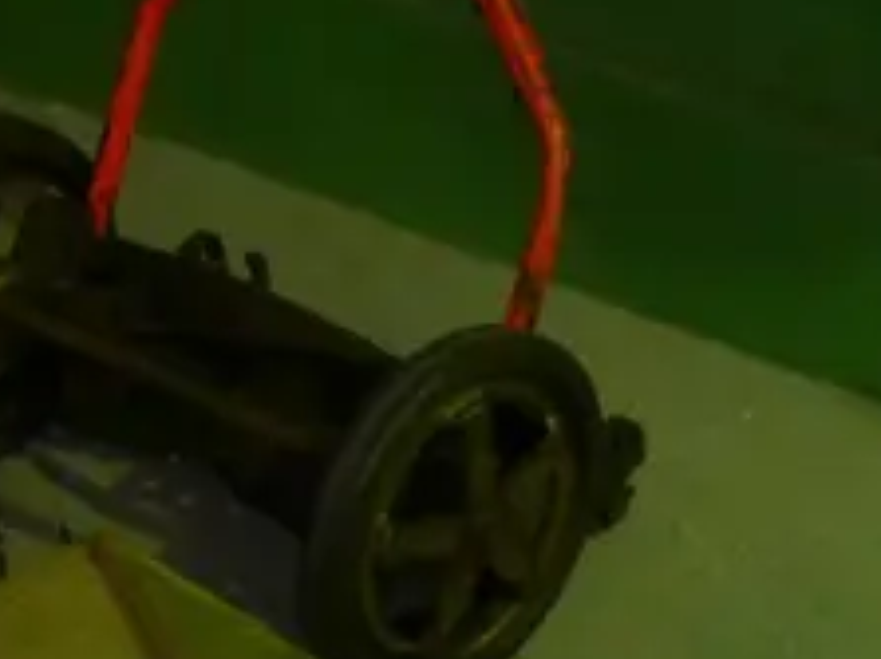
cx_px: 1304
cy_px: 689
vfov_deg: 10.0
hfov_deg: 12.8
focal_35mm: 147
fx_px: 3739
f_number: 4
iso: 3200
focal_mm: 16
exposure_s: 1/60
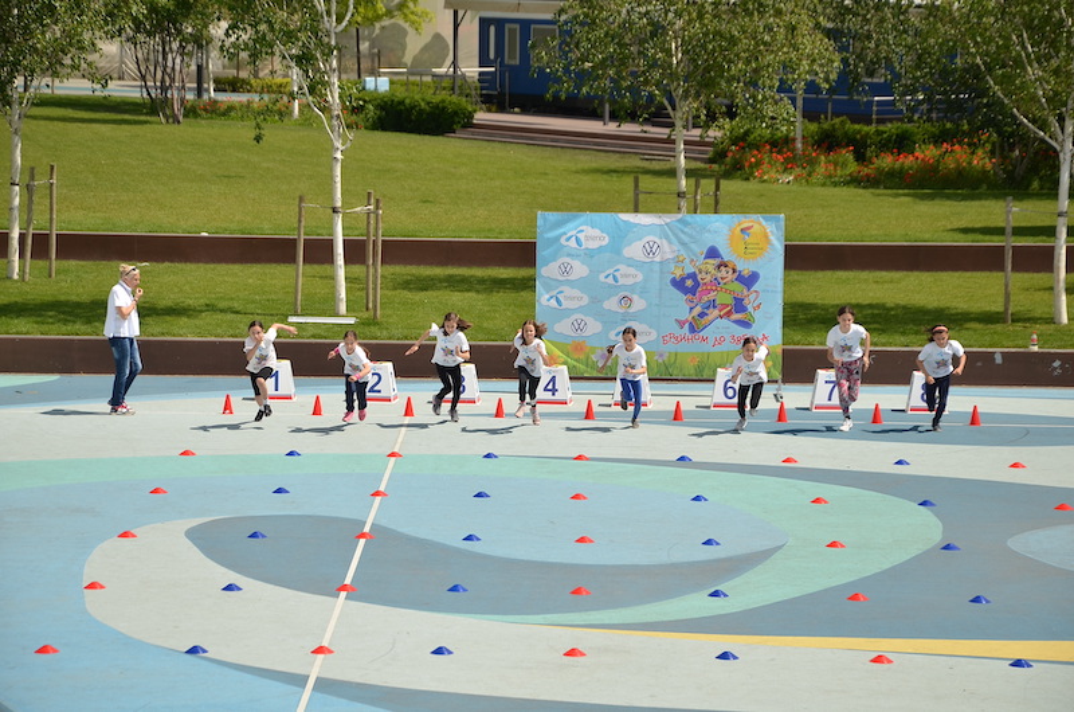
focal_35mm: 135
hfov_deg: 15.2
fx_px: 4019
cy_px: 356
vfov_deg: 10.1
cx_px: 537
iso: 200
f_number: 6.3
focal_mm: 90
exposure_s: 1/1000
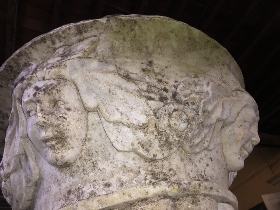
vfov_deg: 49.7
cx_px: 140
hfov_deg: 63.4
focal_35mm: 28
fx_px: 226
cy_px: 105
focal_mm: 4
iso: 25
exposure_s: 1/8
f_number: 1.8
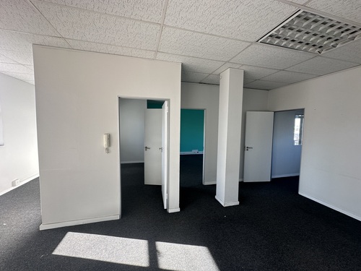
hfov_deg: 102.1
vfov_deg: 85.7
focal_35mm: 14
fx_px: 146
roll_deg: -0.2
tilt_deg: -3.1
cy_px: 136
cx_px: 180
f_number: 2.2
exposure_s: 1/99
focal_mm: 2.22
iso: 64
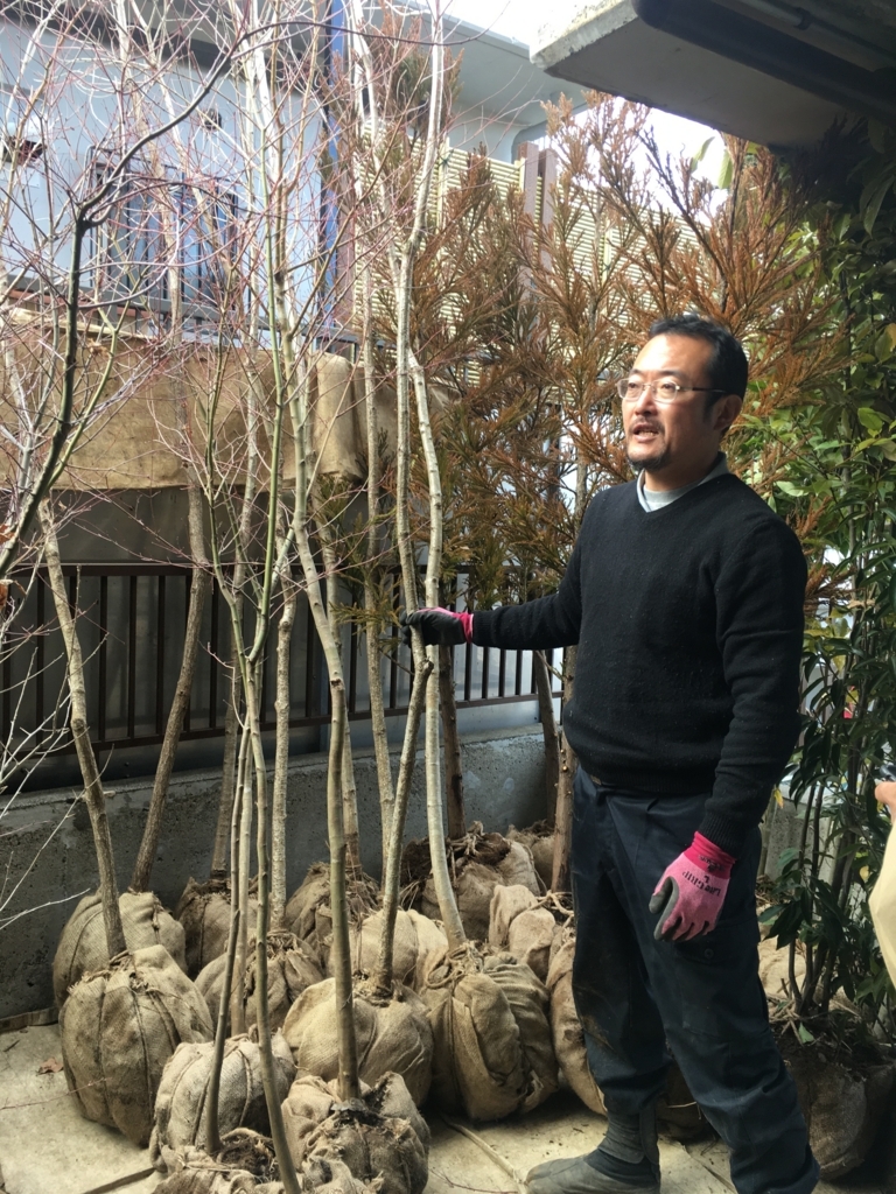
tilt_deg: -2.9
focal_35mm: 29
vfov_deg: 61.7
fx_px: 1001
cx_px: 448
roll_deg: -1.3
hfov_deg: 48.2
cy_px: 597
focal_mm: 4.15
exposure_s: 1/60
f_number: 2.2
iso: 32
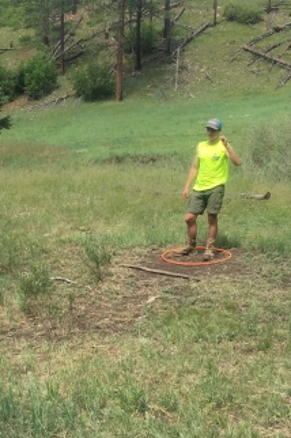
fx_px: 729
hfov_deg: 21.9
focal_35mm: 60
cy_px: 227
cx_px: 11
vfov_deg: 33.4
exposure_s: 1/651
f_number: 2.2
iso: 25
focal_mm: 4.15
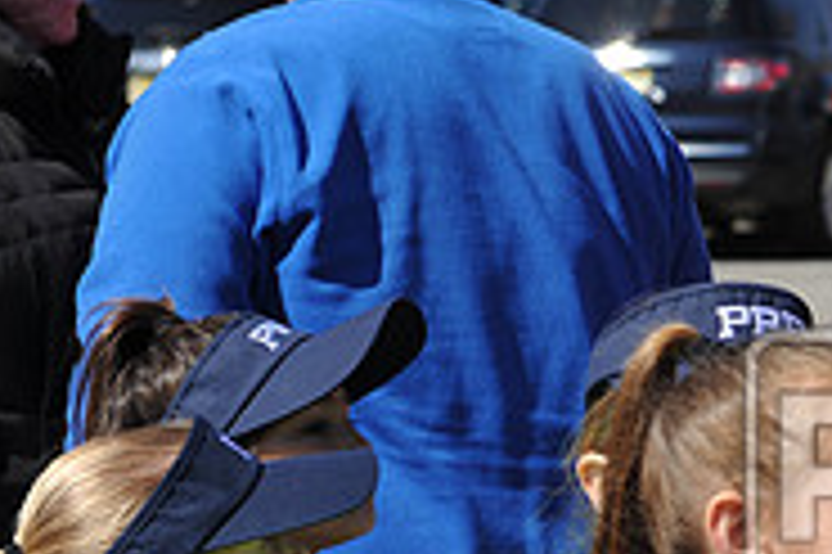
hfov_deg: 9.1
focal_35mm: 220
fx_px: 5080
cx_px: 1282
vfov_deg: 6.2
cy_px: 495
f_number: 5
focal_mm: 70
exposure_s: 1/1000
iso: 200
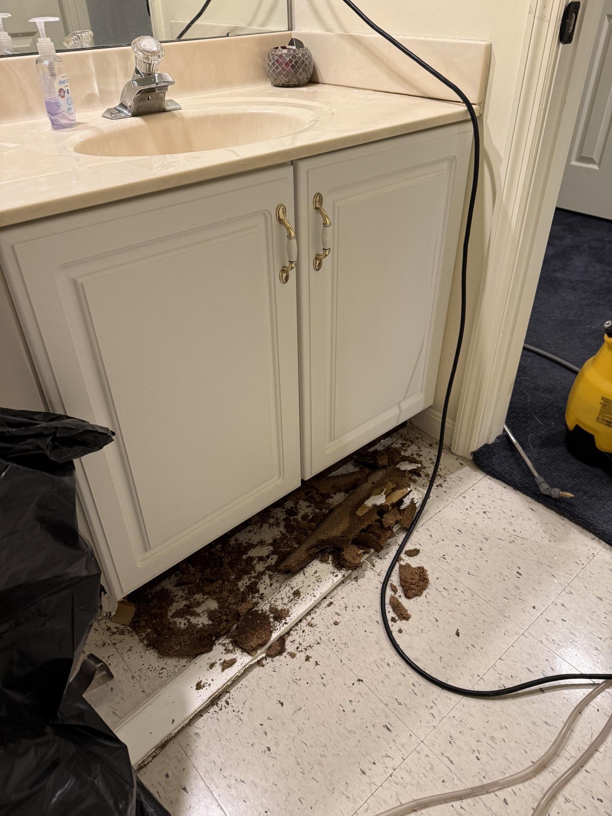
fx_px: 566
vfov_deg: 71.6
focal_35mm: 24
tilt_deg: -37.1
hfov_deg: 56.8
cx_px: 306
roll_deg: +1.4
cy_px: 408
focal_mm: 6.76
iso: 200
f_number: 1.78
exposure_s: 1/60
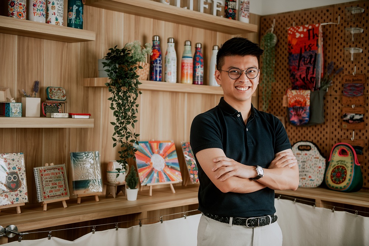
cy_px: 123
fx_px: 513
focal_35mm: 50
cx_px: 184
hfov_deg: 39.6
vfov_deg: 27.0
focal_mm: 50
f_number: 2.8
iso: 125
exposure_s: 1/200
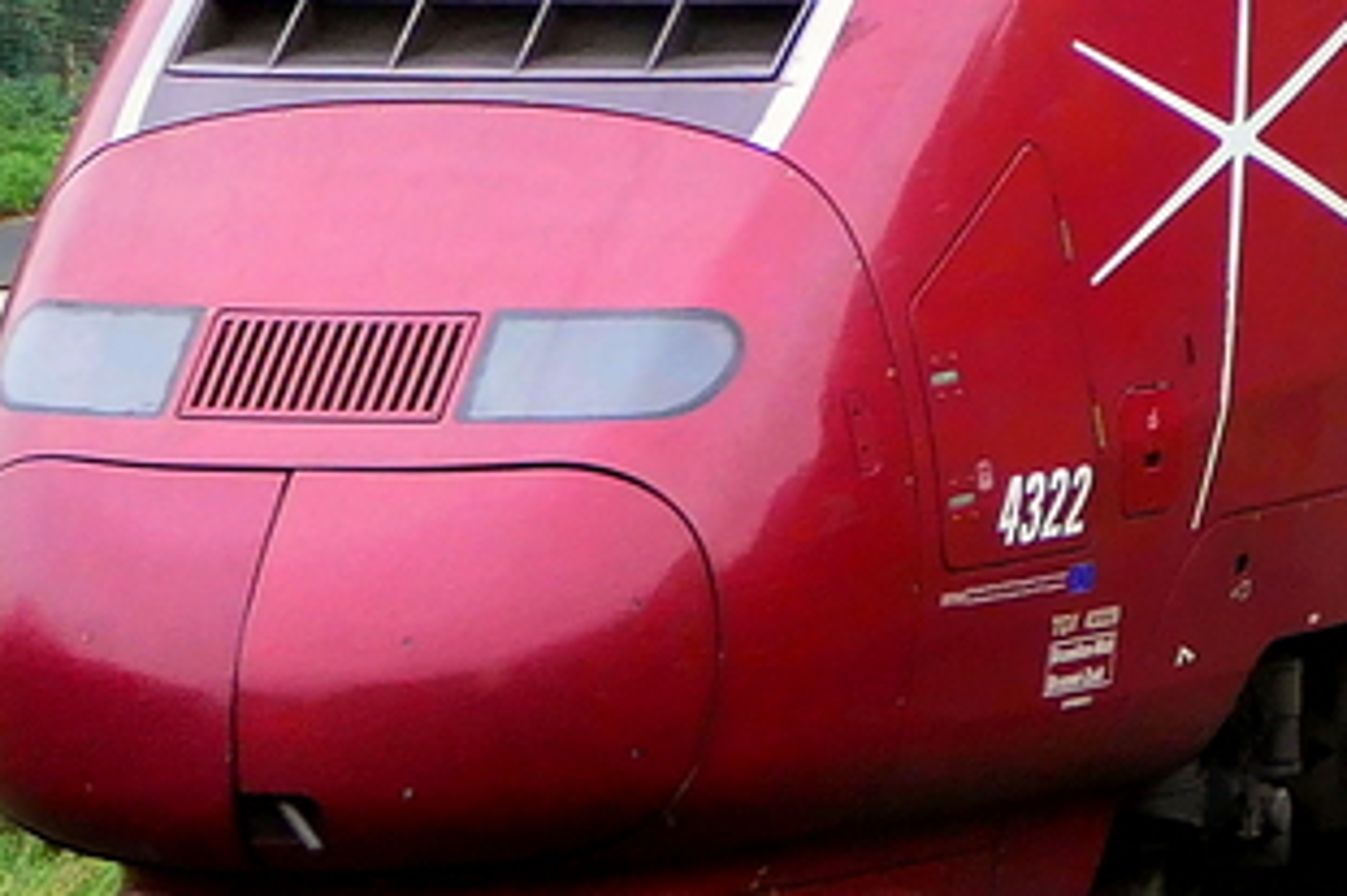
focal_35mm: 412
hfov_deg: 4.9
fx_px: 15407
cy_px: -113
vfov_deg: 3.3
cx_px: 2525
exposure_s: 1/800
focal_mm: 29.3
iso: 800
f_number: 4
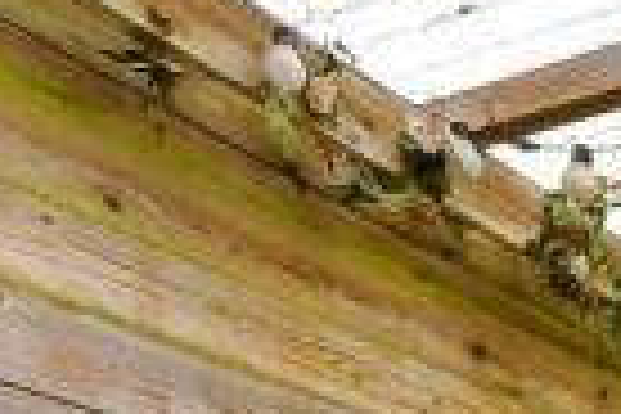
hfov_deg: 14.5
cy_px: 920
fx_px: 2053
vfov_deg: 10.3
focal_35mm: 119
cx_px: 1217
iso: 160
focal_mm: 17
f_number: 8
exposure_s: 1/40
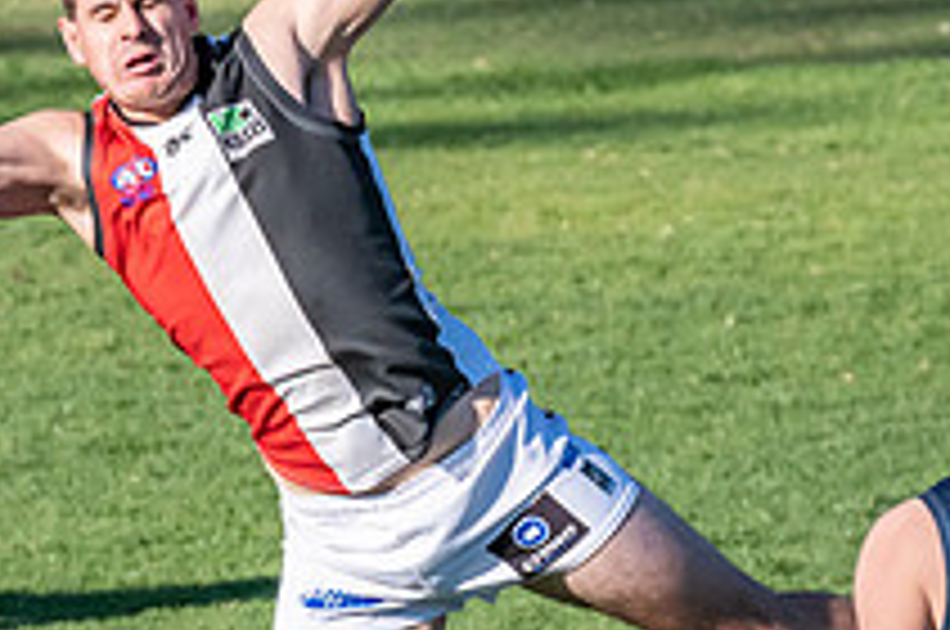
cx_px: 182
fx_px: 44450
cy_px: 297
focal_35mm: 1687
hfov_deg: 1.2
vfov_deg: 0.8
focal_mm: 380
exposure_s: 1/3200
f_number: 10
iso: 800
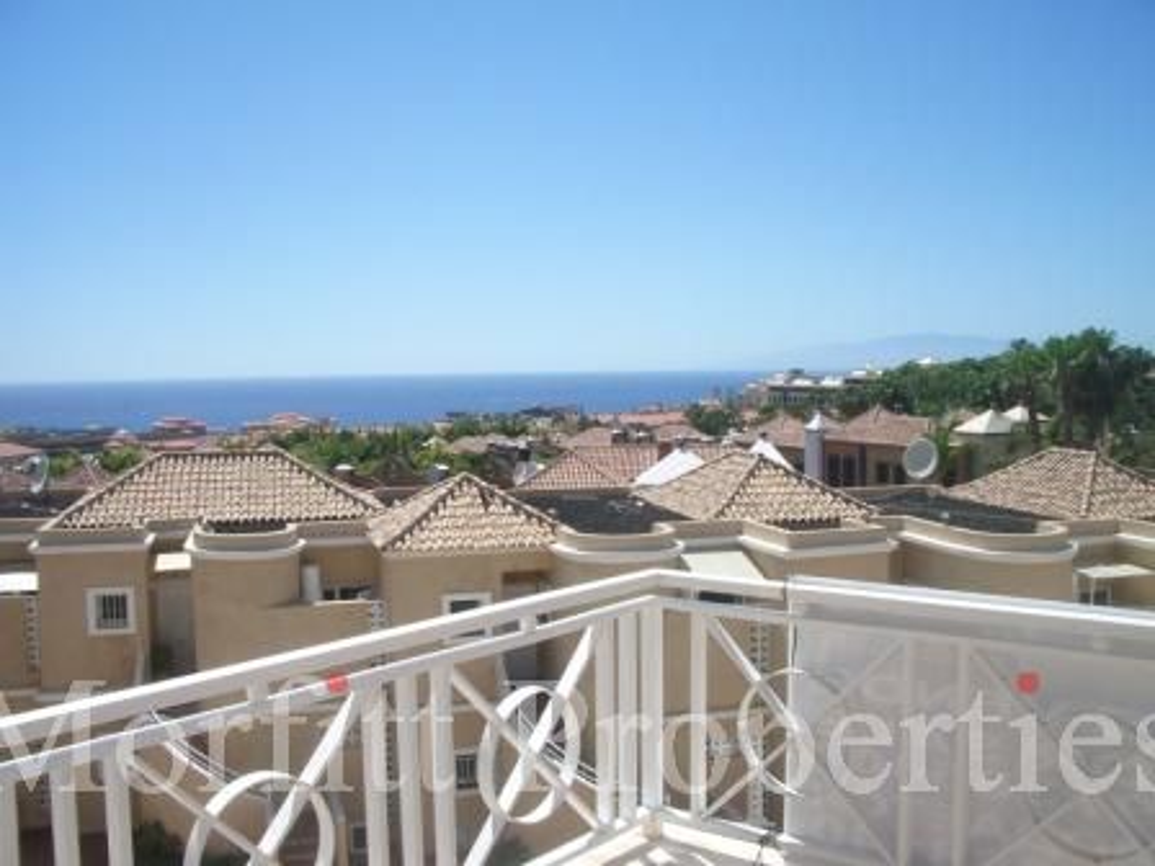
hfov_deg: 52.6
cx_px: 578
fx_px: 1168
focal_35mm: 35
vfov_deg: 40.7
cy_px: 433
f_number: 4.3
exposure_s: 1/800
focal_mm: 5.8
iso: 80
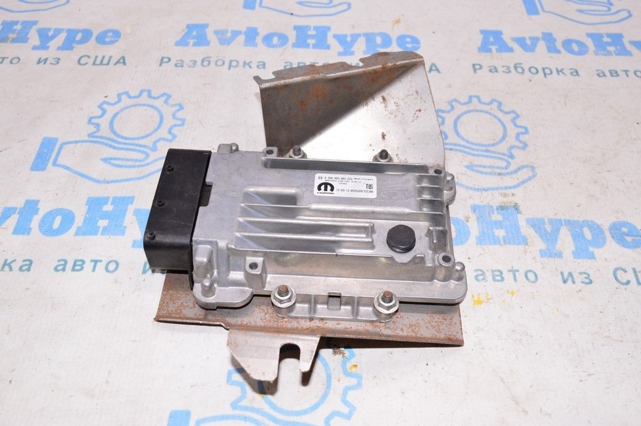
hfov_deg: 55.1
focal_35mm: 34
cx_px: 320
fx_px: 614
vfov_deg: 38.3
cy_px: 213
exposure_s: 1/160
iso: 1600
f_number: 8
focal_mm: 23
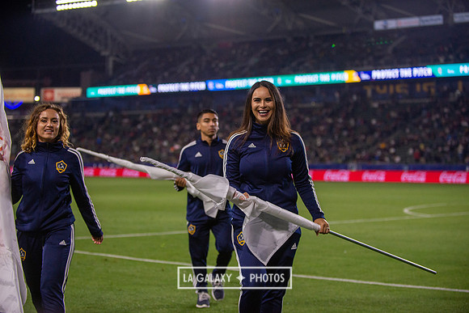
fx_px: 912
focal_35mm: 70
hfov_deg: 28.8
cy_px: 156
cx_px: 234
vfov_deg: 19.5
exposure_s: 1/2500
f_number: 2.8
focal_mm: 70
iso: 1600
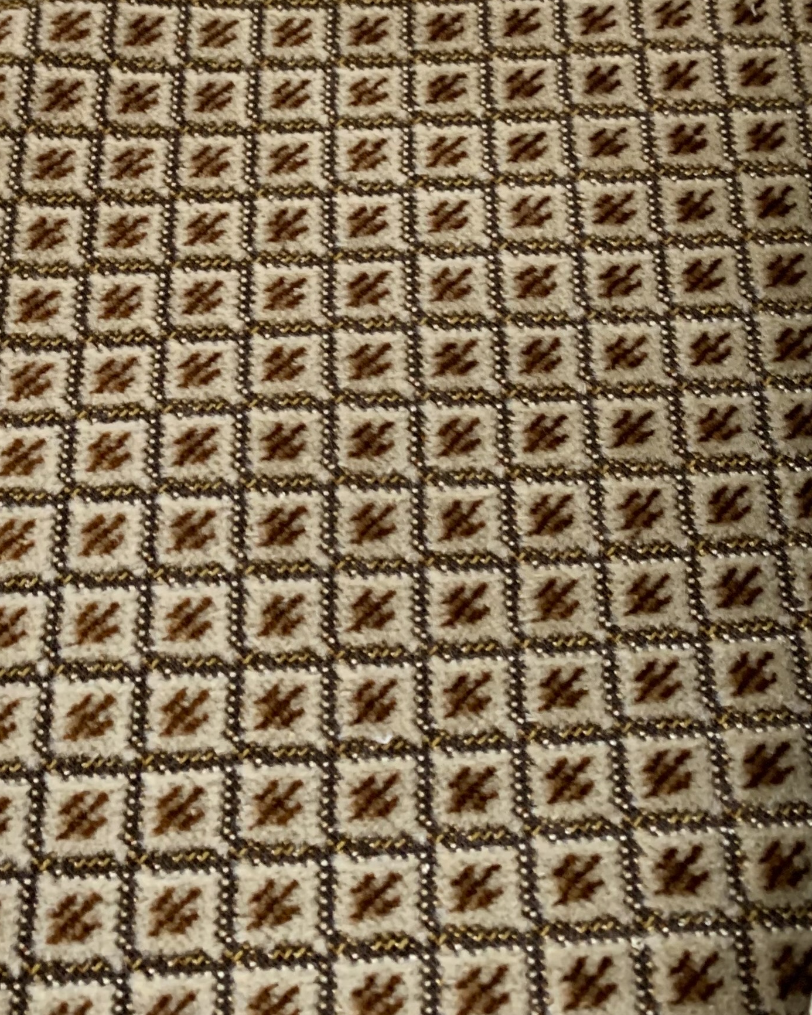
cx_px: 424
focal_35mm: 30
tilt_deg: -60.0
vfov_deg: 58.6
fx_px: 901
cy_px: 445
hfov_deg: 48.5
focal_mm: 4.25
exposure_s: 1/60
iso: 320
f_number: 1.8
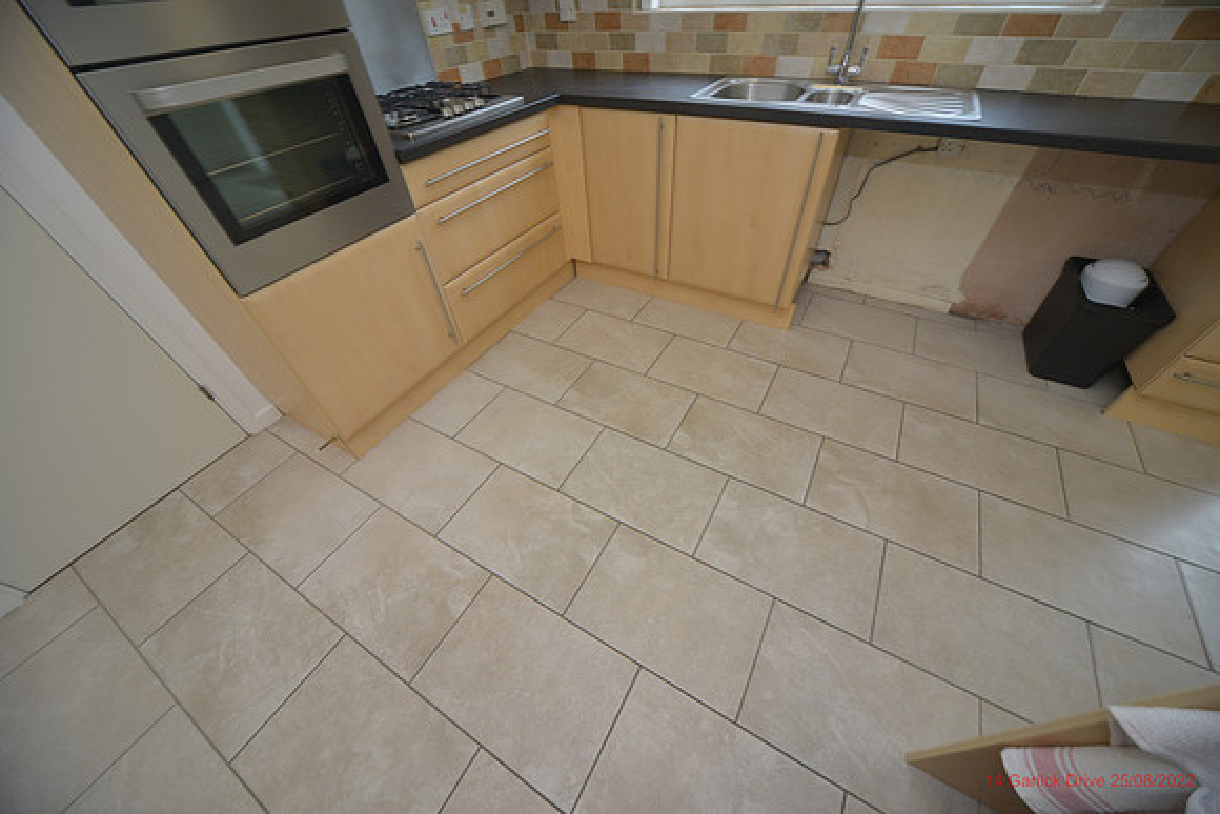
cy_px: 407
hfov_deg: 112.6
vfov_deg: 90.0
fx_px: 407
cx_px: 610
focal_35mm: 12
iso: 400
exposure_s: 1/30
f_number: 5.6
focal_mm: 12
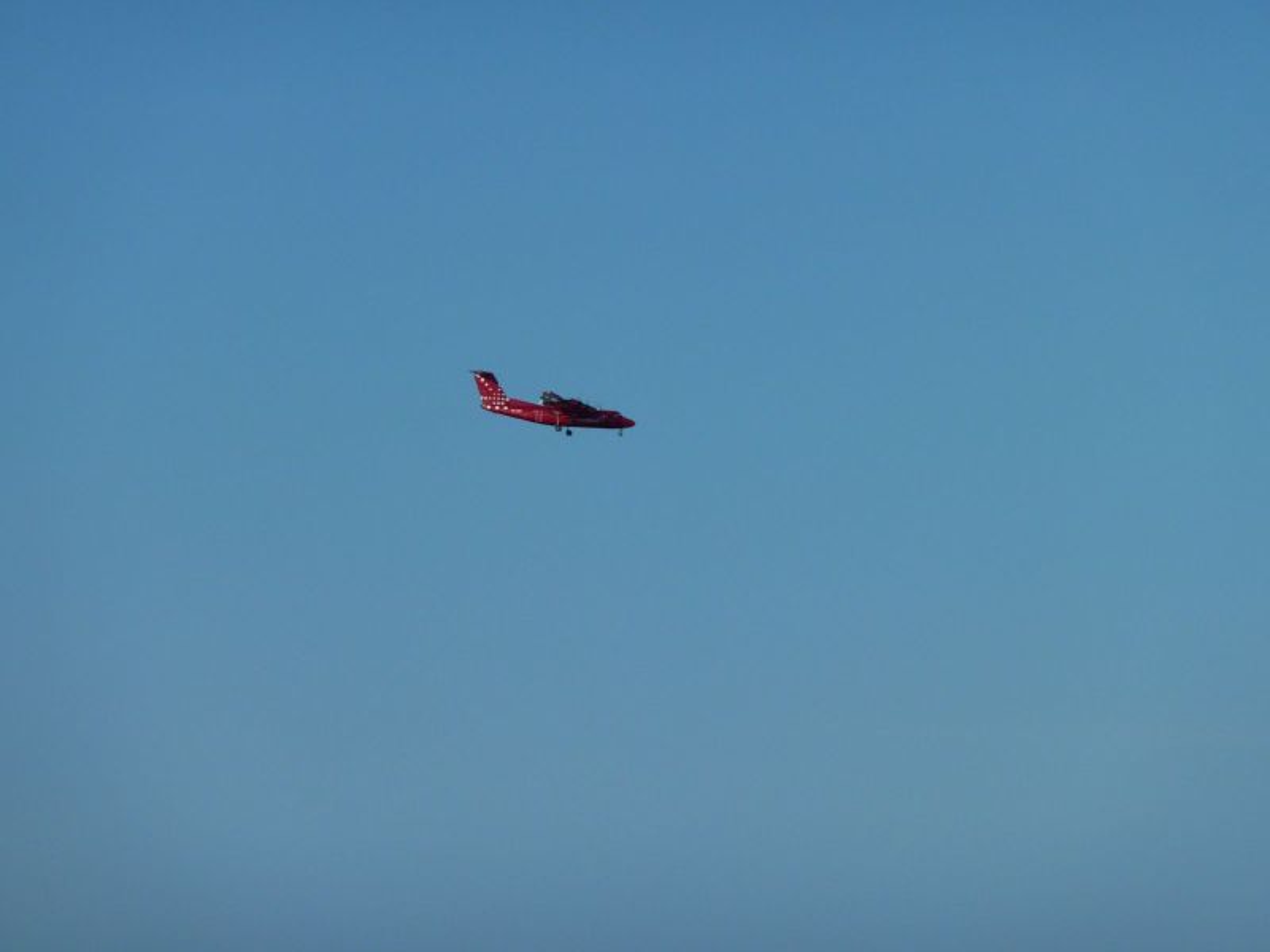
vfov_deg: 5.0
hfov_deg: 6.6
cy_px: 476
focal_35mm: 300
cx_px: 635
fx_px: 11006
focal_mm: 49.2
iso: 80
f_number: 5.6
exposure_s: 1/1000
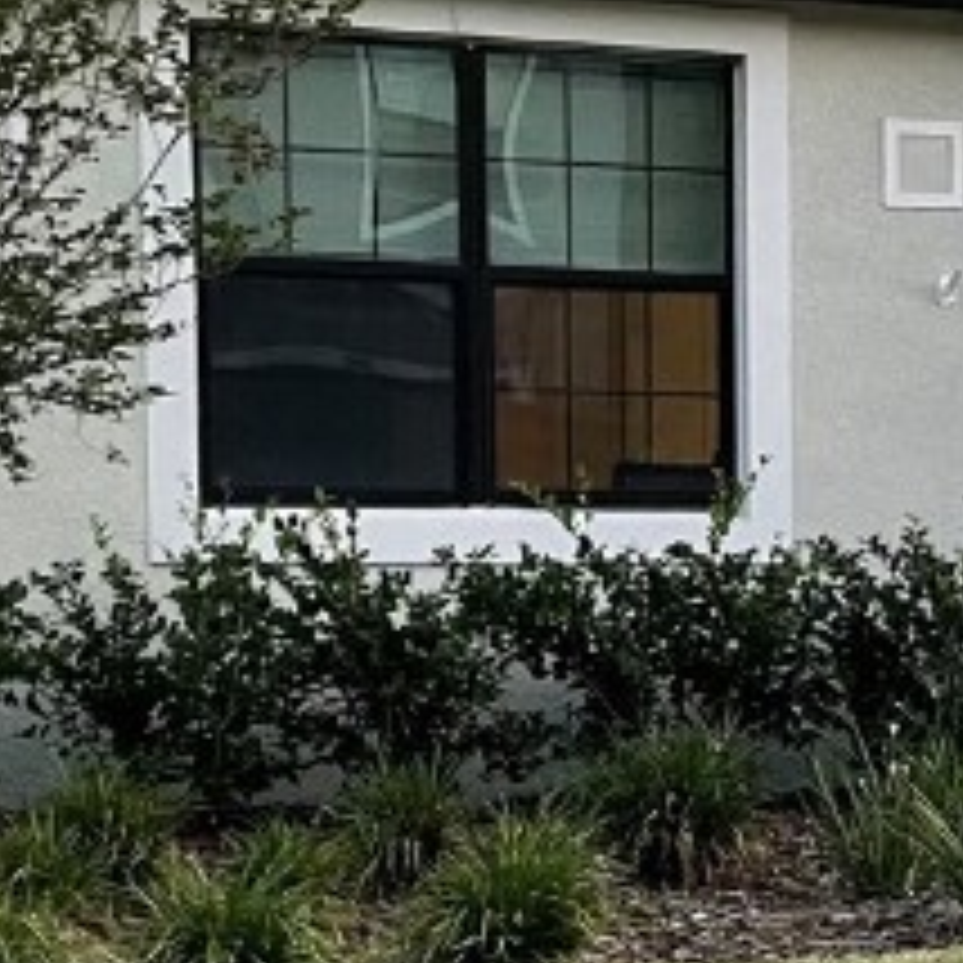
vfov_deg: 15.7
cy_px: 837
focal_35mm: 110
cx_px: 1143
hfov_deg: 15.3
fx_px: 3462
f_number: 1.6
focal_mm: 4.2
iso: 250
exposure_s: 1/60
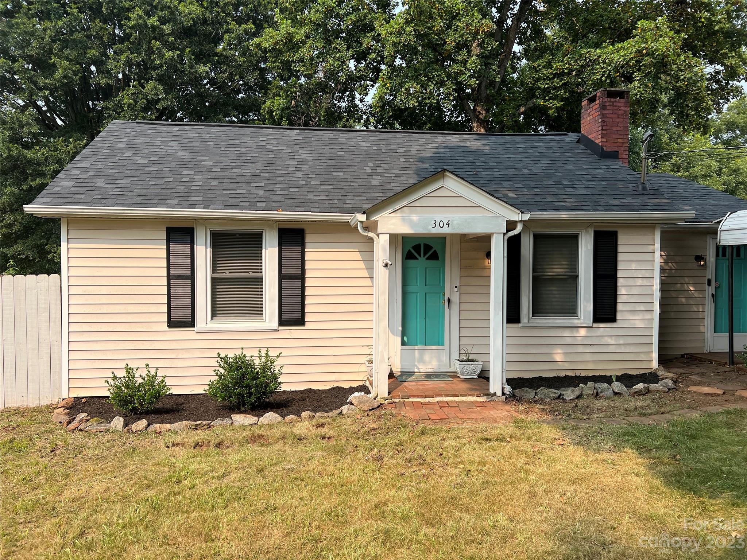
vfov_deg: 53.1
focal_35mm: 26
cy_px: 280
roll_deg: +0.5
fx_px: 561
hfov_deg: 67.3
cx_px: 374
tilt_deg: -3.0
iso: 50
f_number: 1.5
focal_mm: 5.7
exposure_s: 1/2208
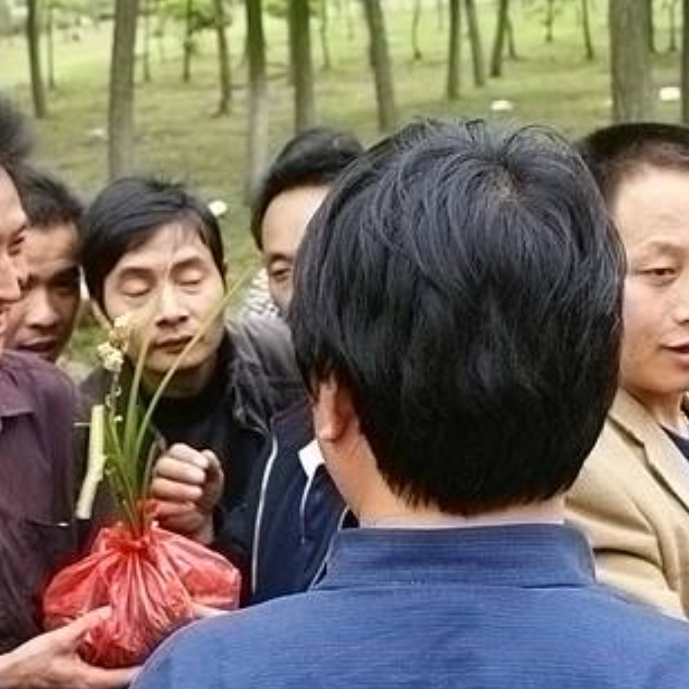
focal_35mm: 86
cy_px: 589
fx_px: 1937
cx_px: 197
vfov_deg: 19.9
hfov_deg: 20.1
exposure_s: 1/50
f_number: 5.6
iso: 100
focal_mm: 26
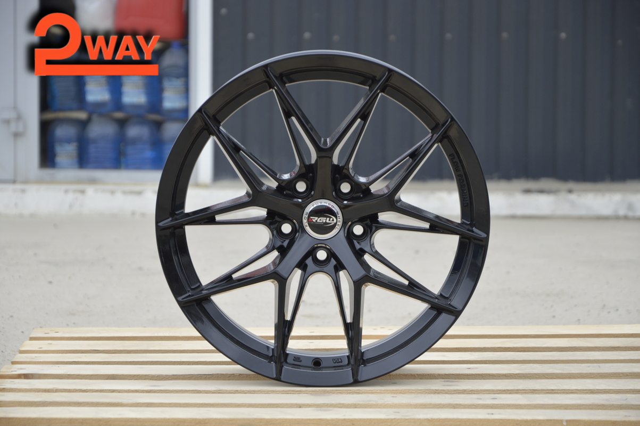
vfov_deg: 9.3
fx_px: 2611
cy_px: 213
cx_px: 320
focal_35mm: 147
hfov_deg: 14.0
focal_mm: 98
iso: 220
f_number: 5.6
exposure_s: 1/125
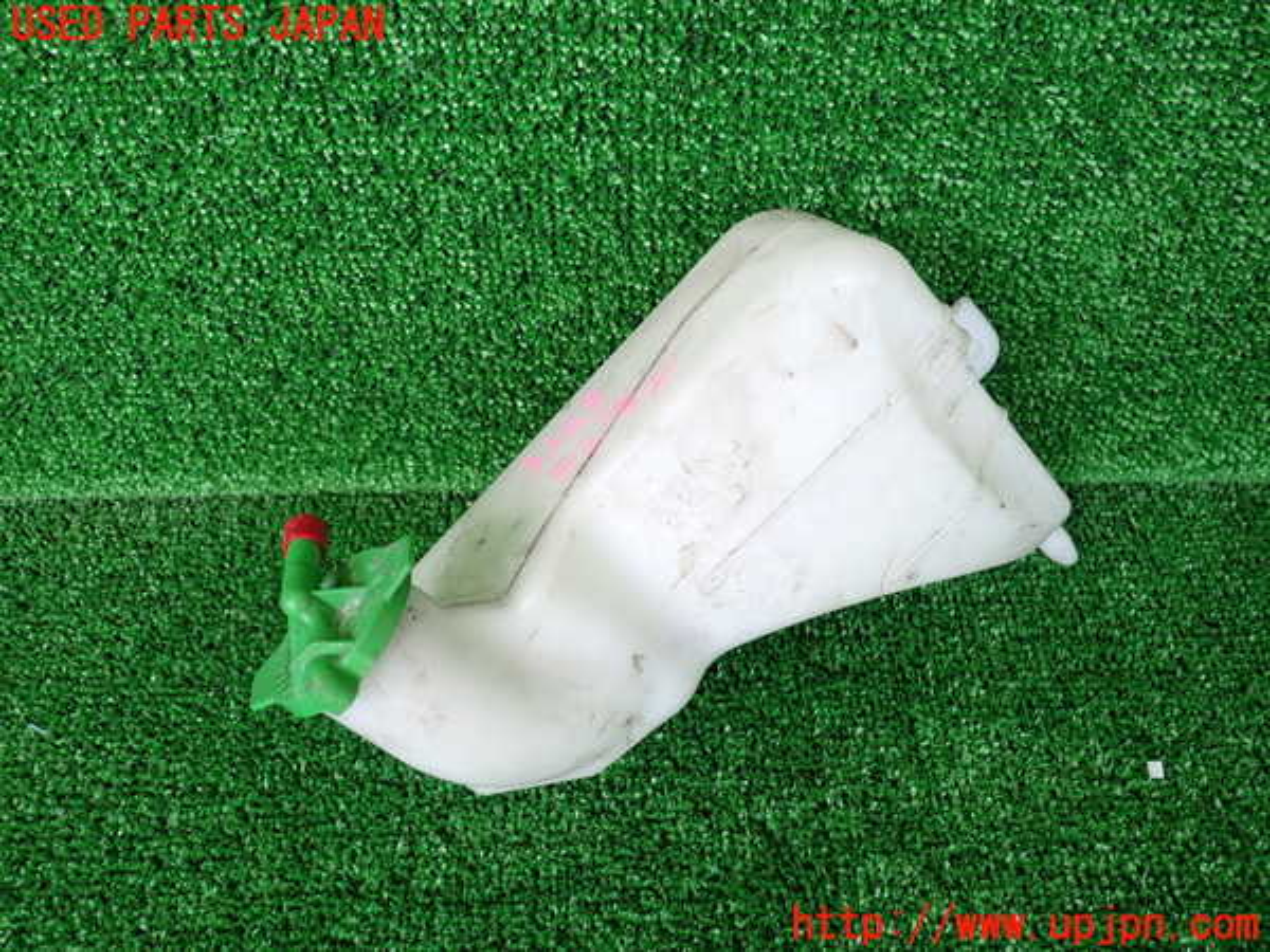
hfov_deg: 60.0
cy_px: 476
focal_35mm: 30
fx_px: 1101
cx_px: 635
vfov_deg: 46.8
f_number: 2.3
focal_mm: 5.4
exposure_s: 1/125
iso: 160
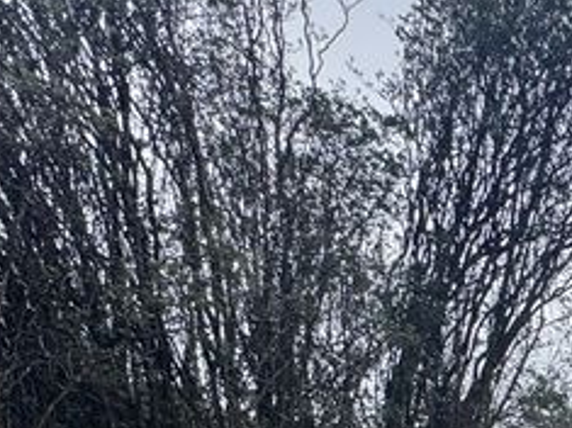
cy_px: 793
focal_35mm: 61
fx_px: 1007
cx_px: 1015
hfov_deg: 21.5
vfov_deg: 18.3
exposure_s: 1/561
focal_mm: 2.22
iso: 40
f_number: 2.2
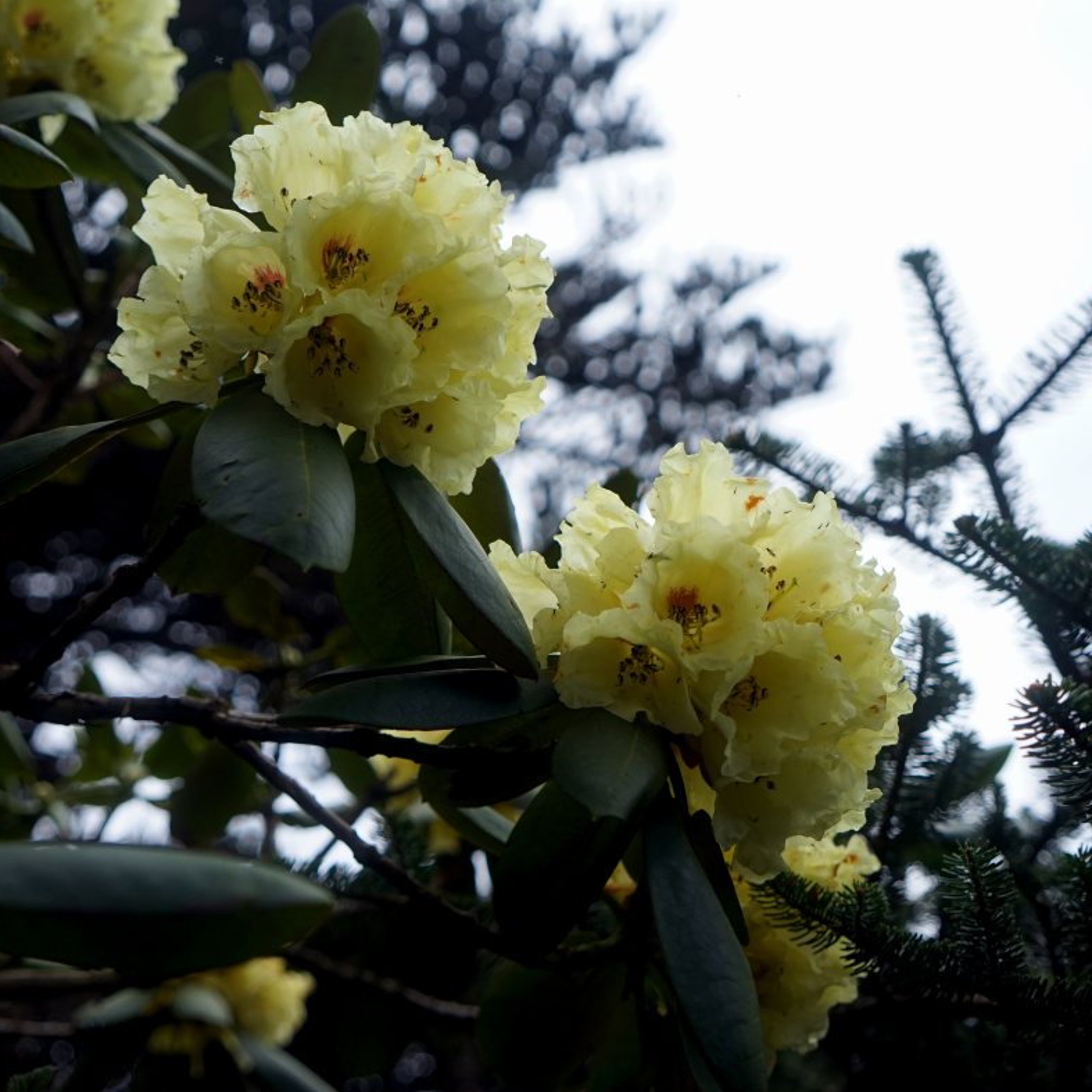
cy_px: 554
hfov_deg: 30.0
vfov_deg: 30.0
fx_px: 2034
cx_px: 549
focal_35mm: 57
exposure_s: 1/2500
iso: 500
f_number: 4.5
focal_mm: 44
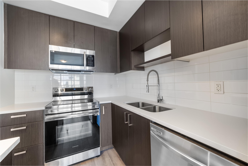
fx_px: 93
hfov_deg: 106.3
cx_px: 124
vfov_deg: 83.3
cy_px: 83
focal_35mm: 14
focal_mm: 9
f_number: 9
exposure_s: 1/4
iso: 250
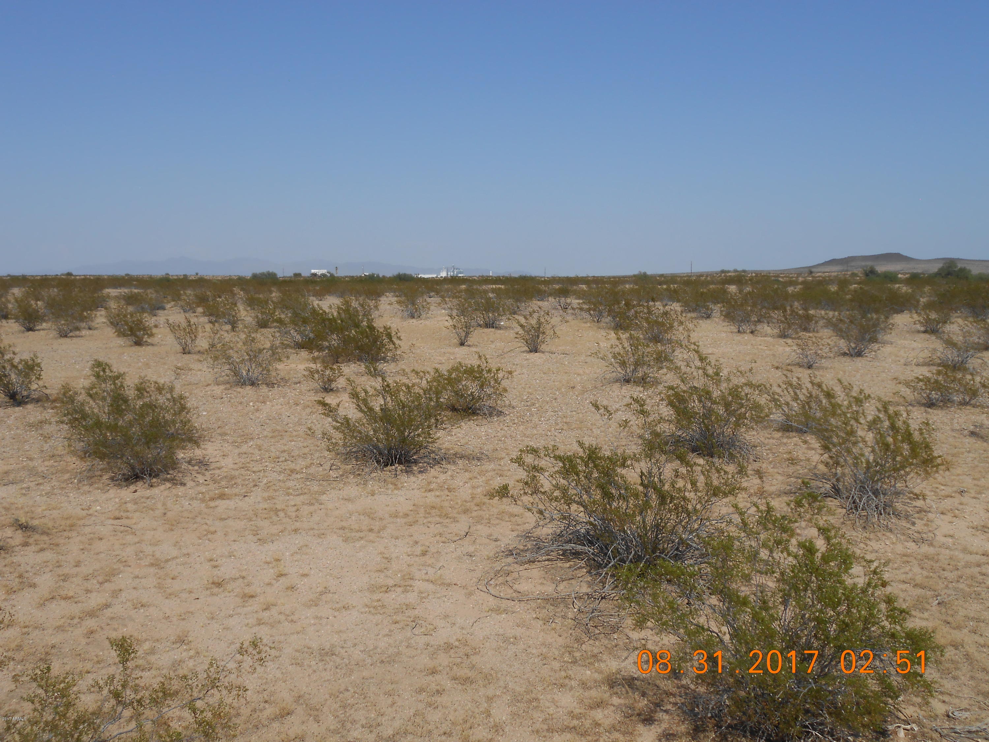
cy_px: 371
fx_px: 971
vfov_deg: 41.8
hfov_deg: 54.0
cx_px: 494
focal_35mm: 34
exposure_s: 1/1250
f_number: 3.9
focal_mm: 6
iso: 80
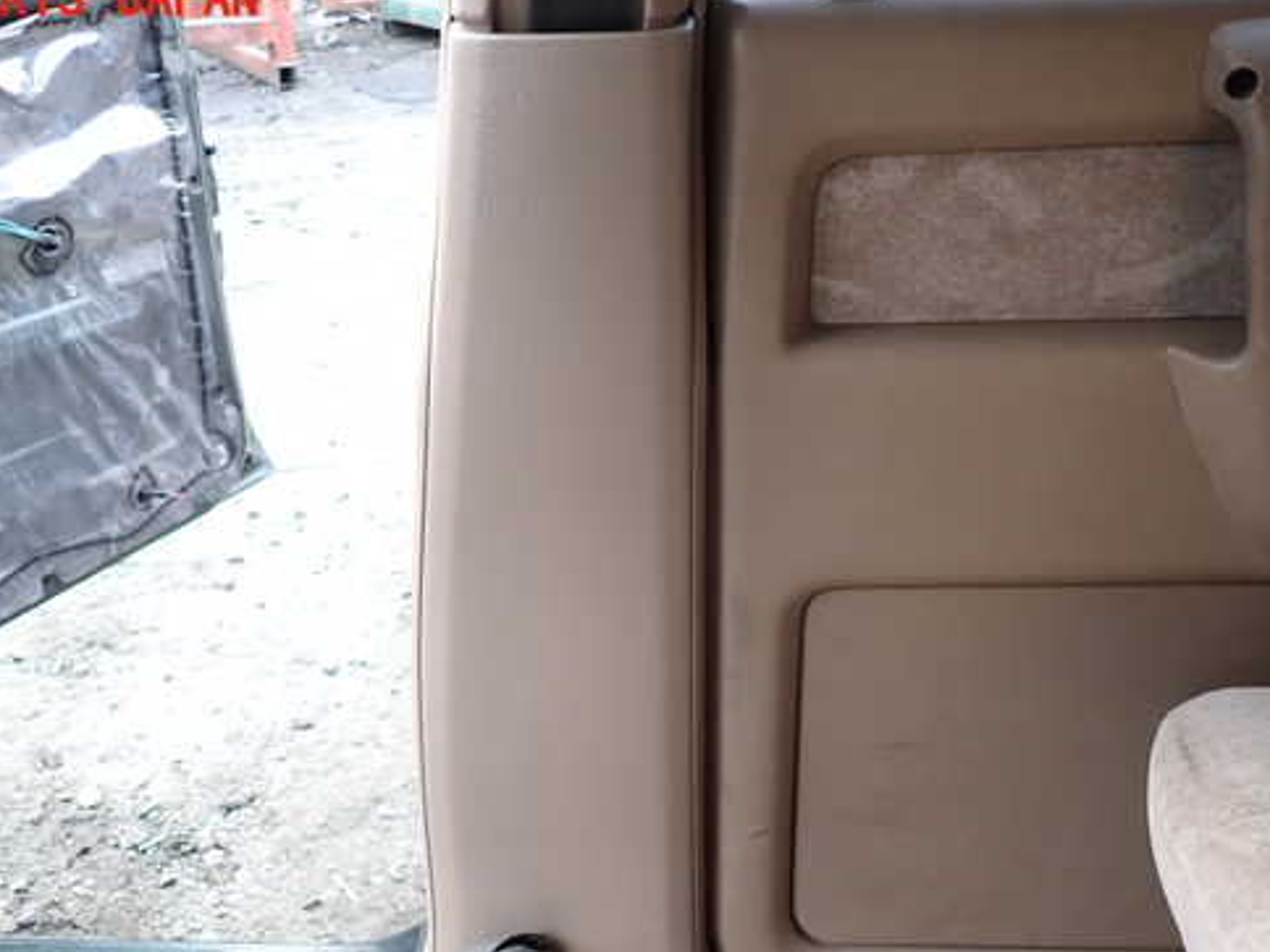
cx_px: 569
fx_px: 1137
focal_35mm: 31
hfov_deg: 58.2
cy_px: 556
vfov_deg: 45.3
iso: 200
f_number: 2
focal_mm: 4.5
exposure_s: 1/40
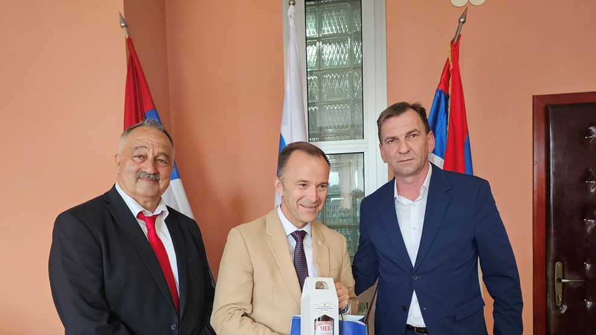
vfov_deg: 43.7
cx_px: 295
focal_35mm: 26
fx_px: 411
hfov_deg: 71.9
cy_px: 226
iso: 200
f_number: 1.7
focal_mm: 6.3
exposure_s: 1/100
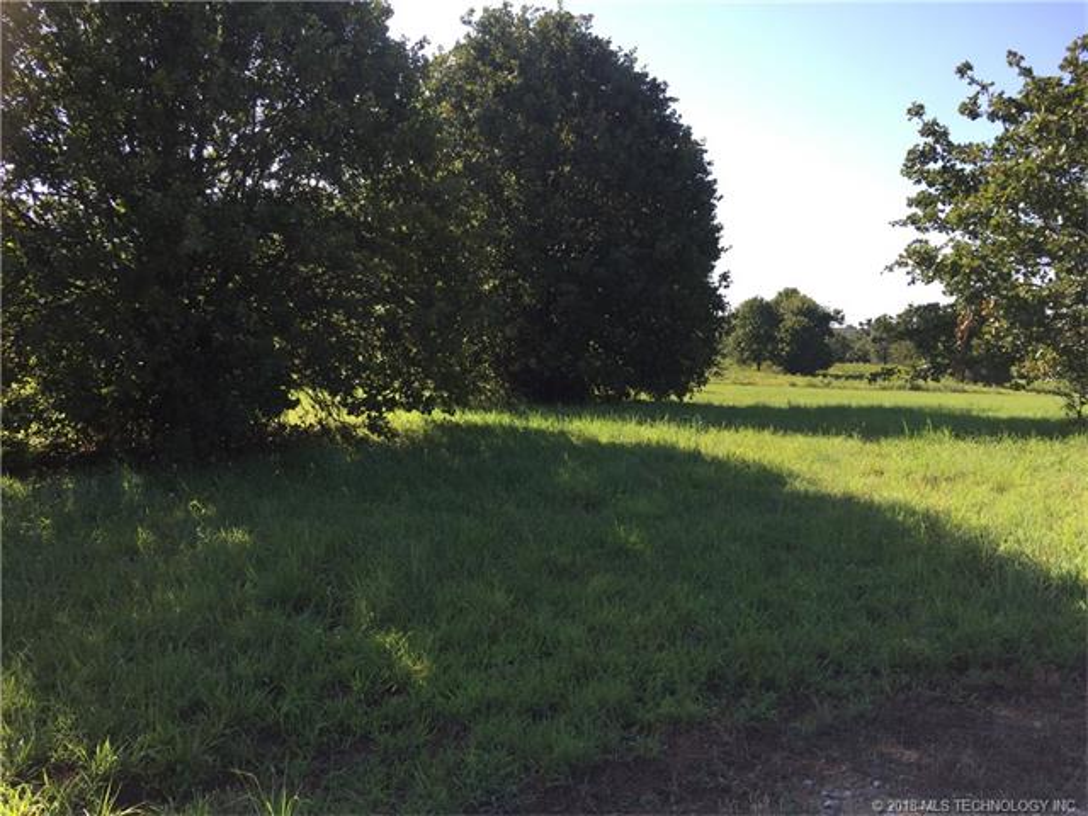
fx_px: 911
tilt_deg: -1.5
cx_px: 544
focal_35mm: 29
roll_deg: -0.8
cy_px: 408
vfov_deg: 48.2
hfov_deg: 61.7
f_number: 2.2
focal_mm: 4.15
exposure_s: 1/732
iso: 32
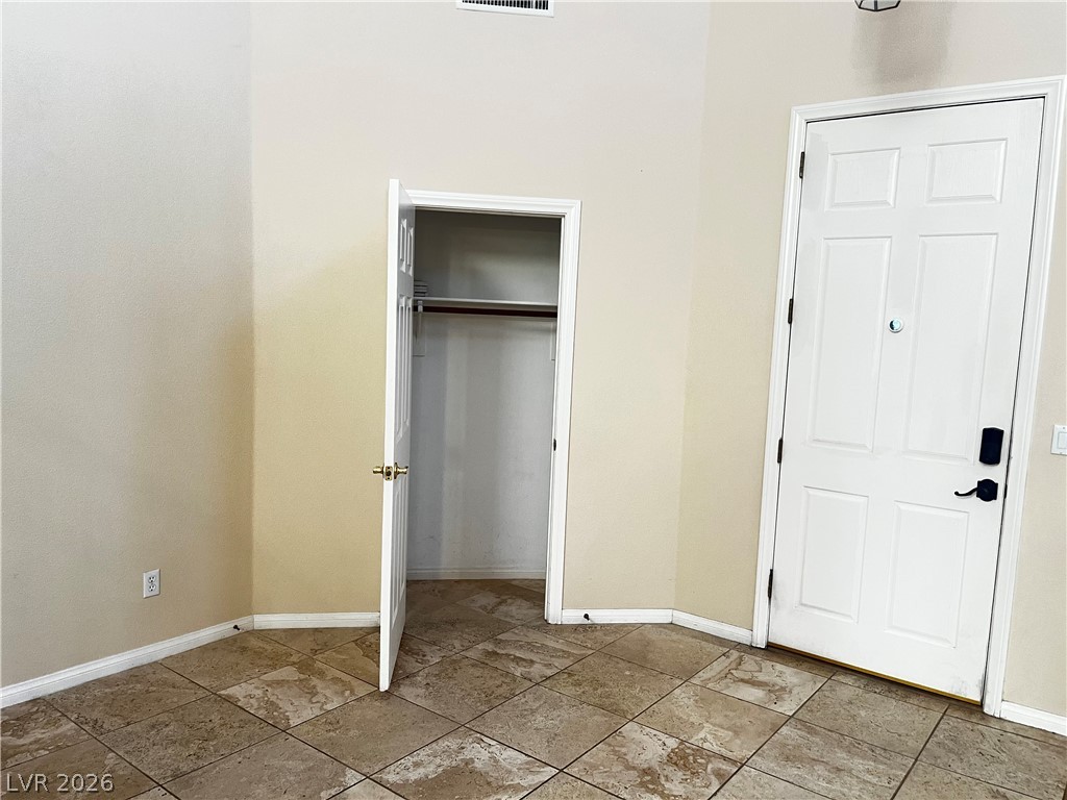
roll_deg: -2.4
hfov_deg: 67.3
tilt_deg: -6.4
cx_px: 534
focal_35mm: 26
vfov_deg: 53.1
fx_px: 801
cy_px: 400
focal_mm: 5.1
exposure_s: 1/60
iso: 160
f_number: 1.6
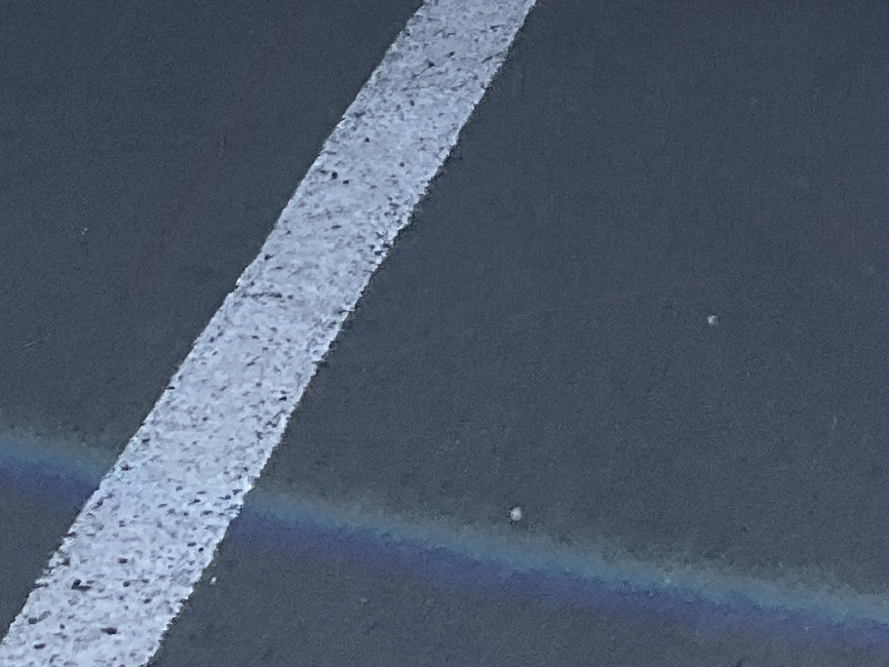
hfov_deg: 13.9
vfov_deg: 9.9
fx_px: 3468
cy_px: -841
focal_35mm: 135
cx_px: 1247
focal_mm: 3
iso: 16
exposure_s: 1/739
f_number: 1.8
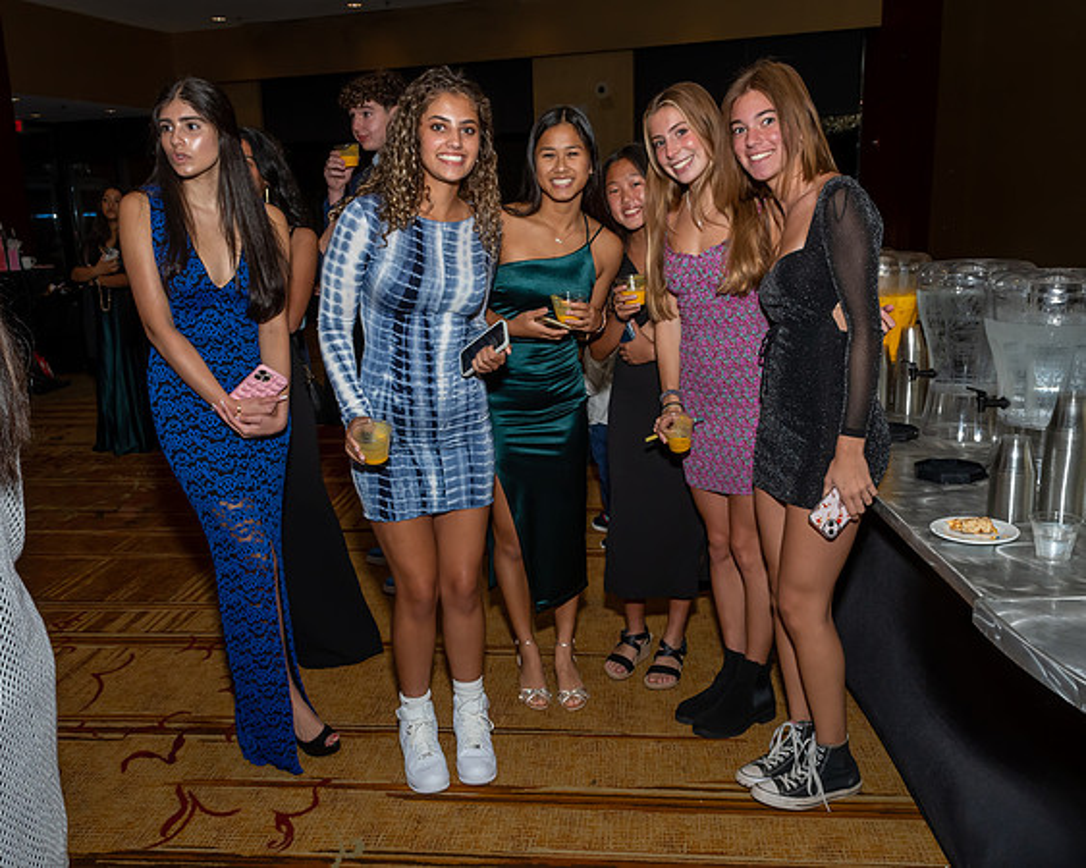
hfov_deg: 57.8
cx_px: 551
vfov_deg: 47.7
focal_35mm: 31
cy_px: 451
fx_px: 983
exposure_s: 1/250
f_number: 9
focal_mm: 17
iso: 500
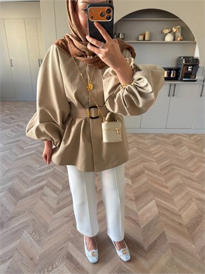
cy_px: 137
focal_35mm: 24
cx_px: 102
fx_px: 189
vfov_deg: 71.6
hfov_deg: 56.8
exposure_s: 1/121
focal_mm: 6.76
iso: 200
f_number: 1.78
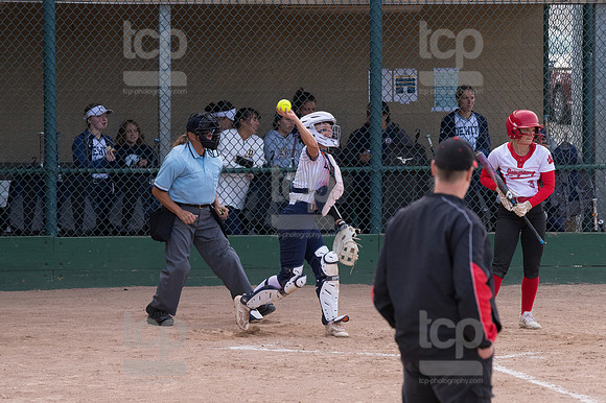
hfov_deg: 6.9
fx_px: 5047
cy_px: 202
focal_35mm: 300
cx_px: 303
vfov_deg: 4.6
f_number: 5.6
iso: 1250
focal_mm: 200
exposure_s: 1/1600
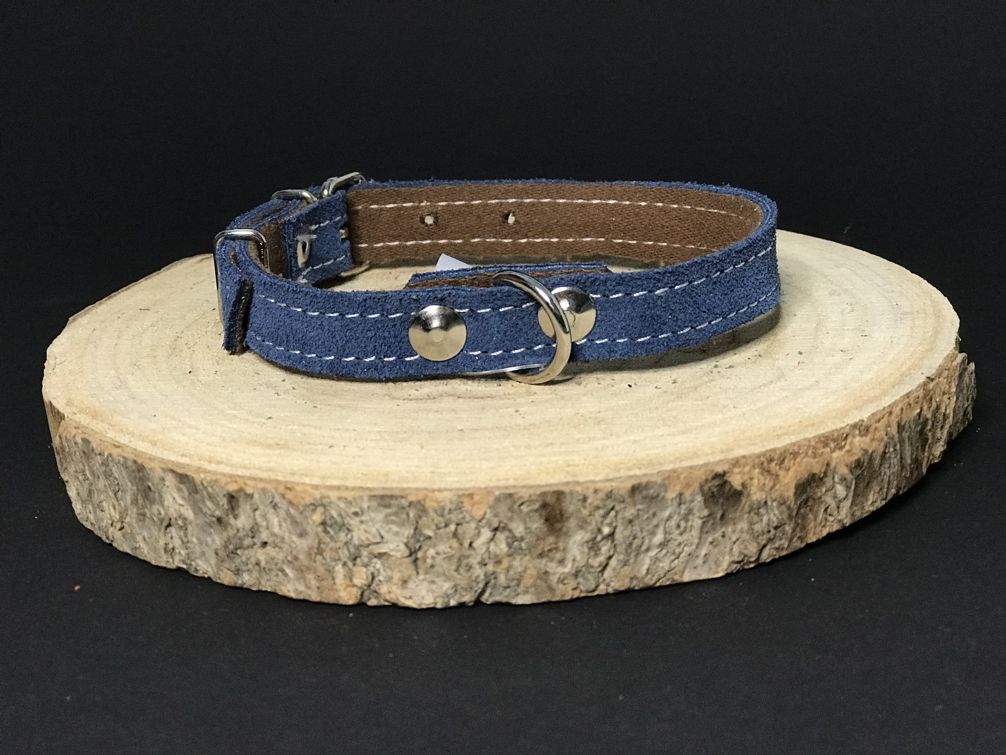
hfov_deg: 33.8
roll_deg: +2.0
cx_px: 503
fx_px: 1657
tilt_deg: -17.1
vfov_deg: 25.7
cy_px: 378
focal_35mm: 57
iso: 160
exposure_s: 1/50
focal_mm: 6.6
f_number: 2.8
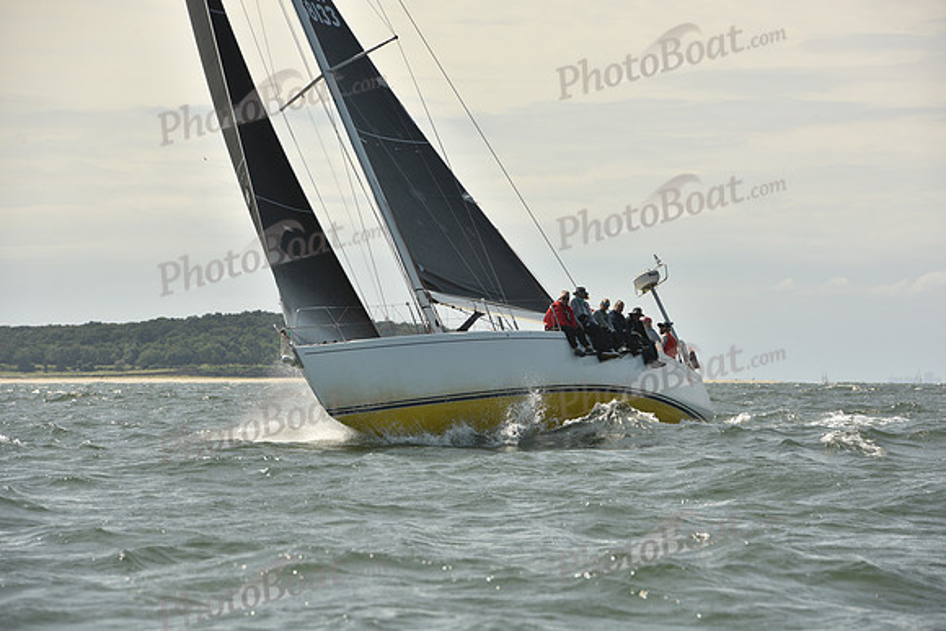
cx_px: 473
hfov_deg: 10.3
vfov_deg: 6.9
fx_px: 5257
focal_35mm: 200
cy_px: 316
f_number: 10
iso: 250
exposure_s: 1/800
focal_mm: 200
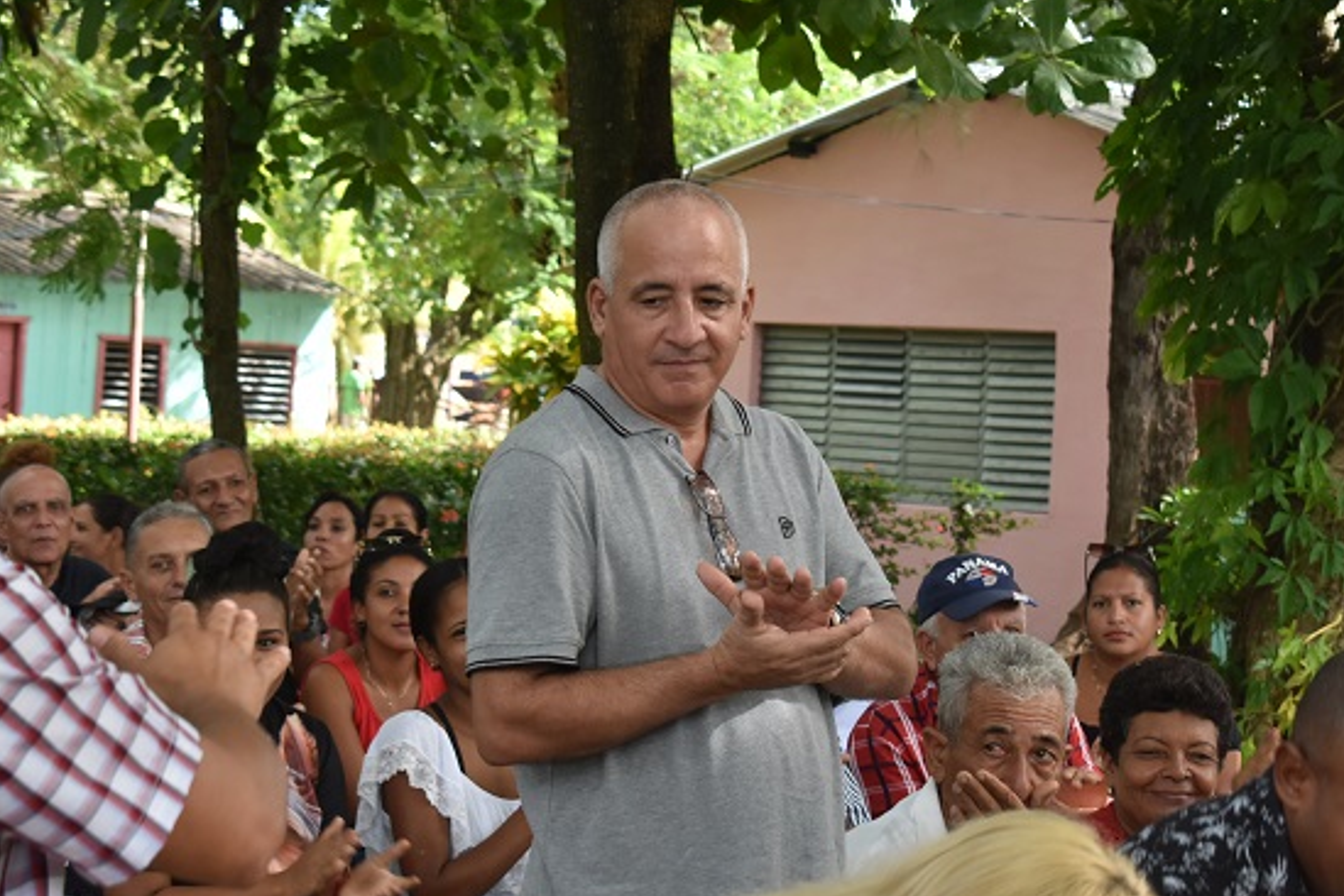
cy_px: 414
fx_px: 3546
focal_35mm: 95
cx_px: 810
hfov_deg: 21.4
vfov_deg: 14.4
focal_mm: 50
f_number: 5.6
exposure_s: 1/125
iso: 400
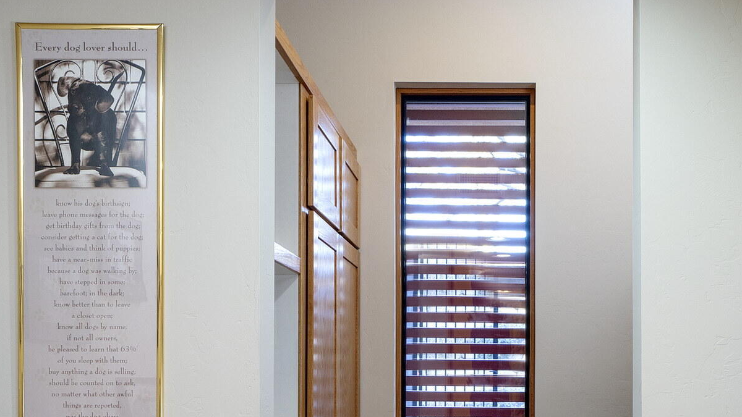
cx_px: 492
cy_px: 392
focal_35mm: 44
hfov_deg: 45.7
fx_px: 866
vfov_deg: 26.0
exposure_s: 1/3
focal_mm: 18
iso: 200
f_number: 8
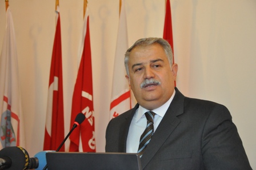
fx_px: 618
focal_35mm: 87
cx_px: 128
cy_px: 85
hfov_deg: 23.4
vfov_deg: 15.7
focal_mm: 58
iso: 1600
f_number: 5
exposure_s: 1/60
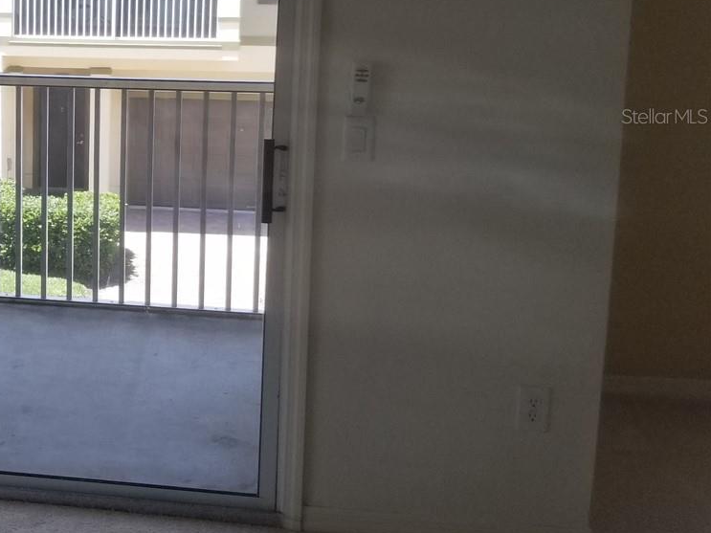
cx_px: -54
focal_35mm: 56
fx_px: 1150
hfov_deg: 30.9
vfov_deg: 25.7
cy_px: 116
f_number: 1.7
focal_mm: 4.3
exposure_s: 1/297
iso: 50
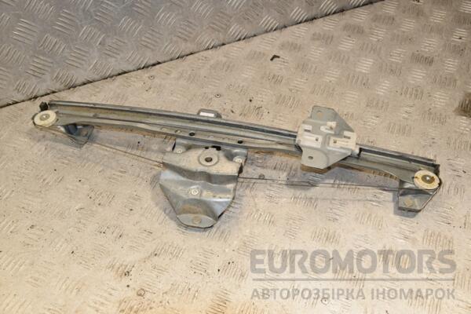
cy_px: 157
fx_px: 510
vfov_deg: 34.2
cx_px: 236
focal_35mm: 39
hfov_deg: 49.6
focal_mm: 26
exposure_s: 1/200
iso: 800
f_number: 8
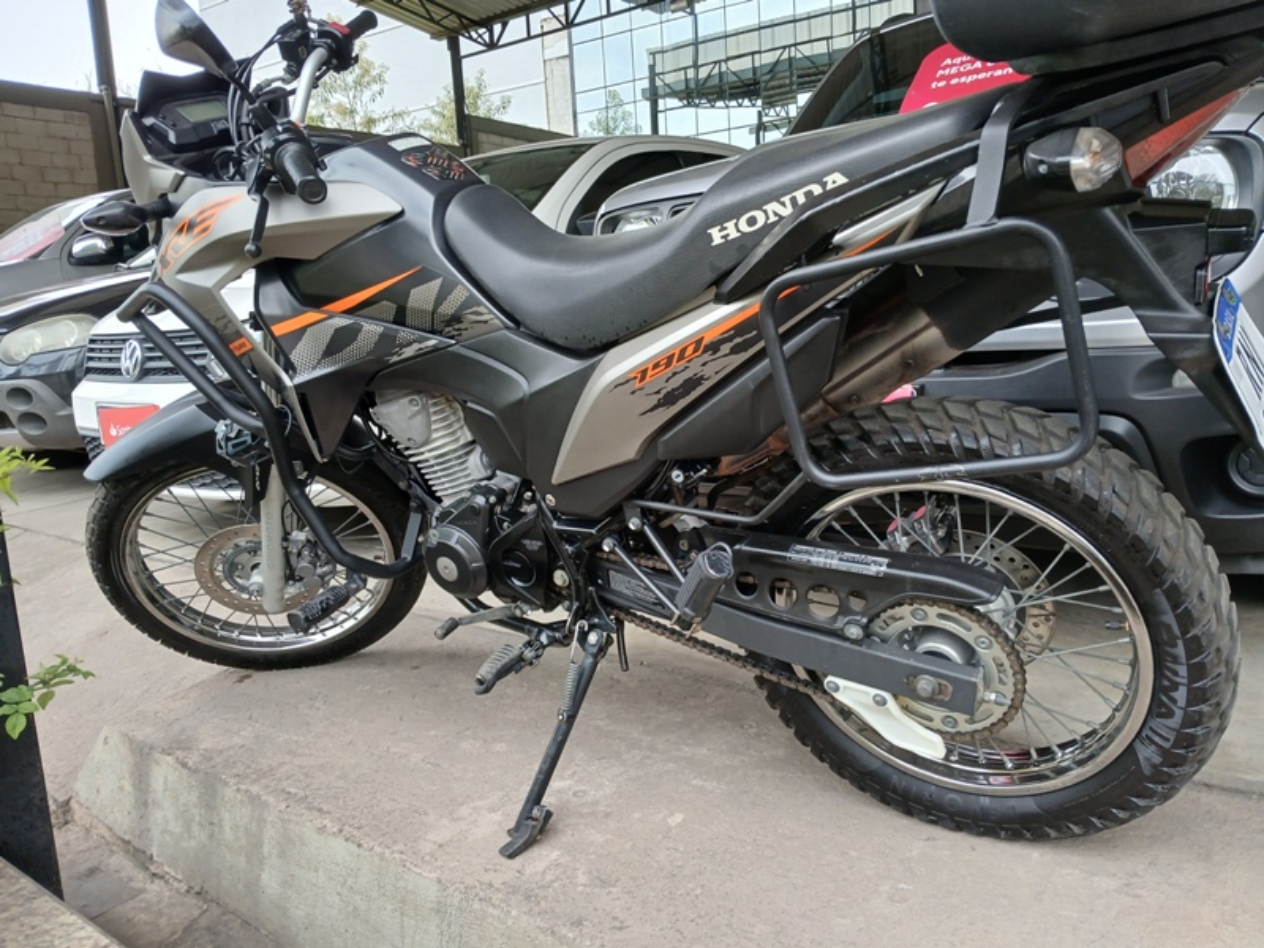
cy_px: 474
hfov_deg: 67.3
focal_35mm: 26
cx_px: 632
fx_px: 949
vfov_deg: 53.1
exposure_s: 1/60
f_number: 1.8
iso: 80
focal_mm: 3.98
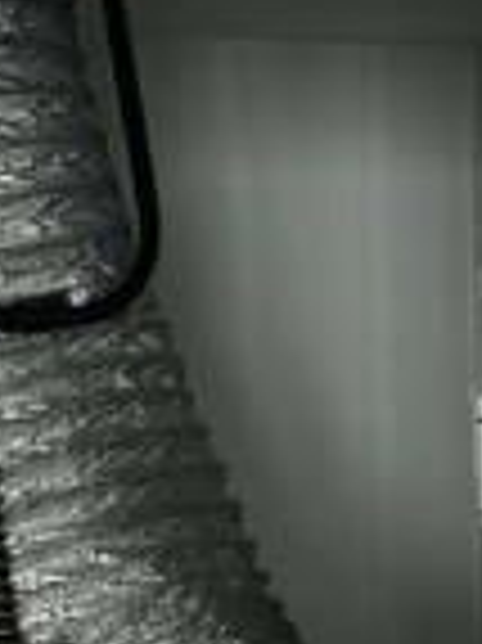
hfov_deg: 12.0
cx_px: 88
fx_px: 2287
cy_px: 511
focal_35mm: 123
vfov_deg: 15.9
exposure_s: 1/120
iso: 32
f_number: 2.2
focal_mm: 4.2
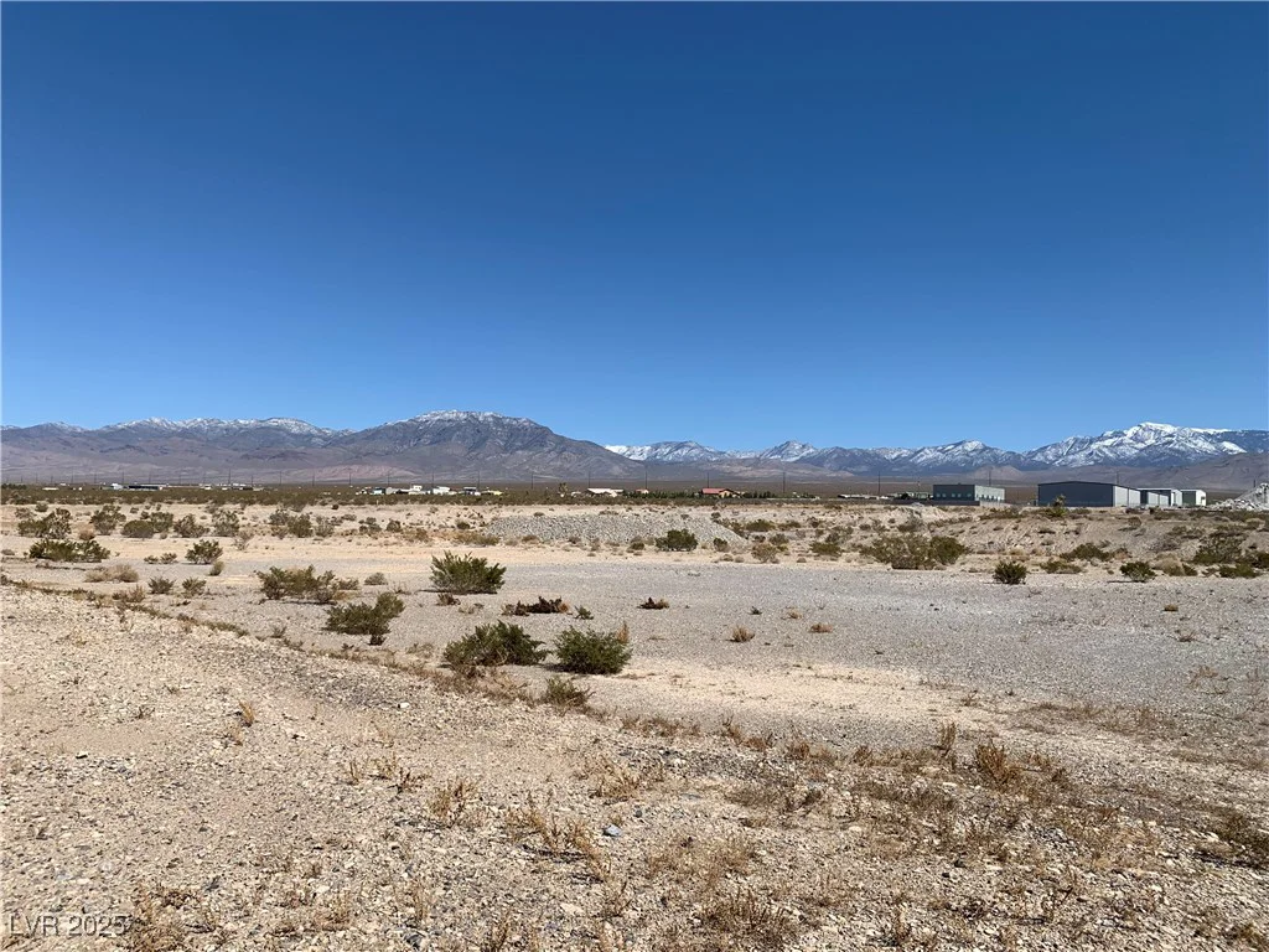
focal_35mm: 26
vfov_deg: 53.1
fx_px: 953
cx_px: 634
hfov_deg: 67.3
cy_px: 476
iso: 25
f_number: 1.8
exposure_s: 1/4274
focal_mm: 4.25
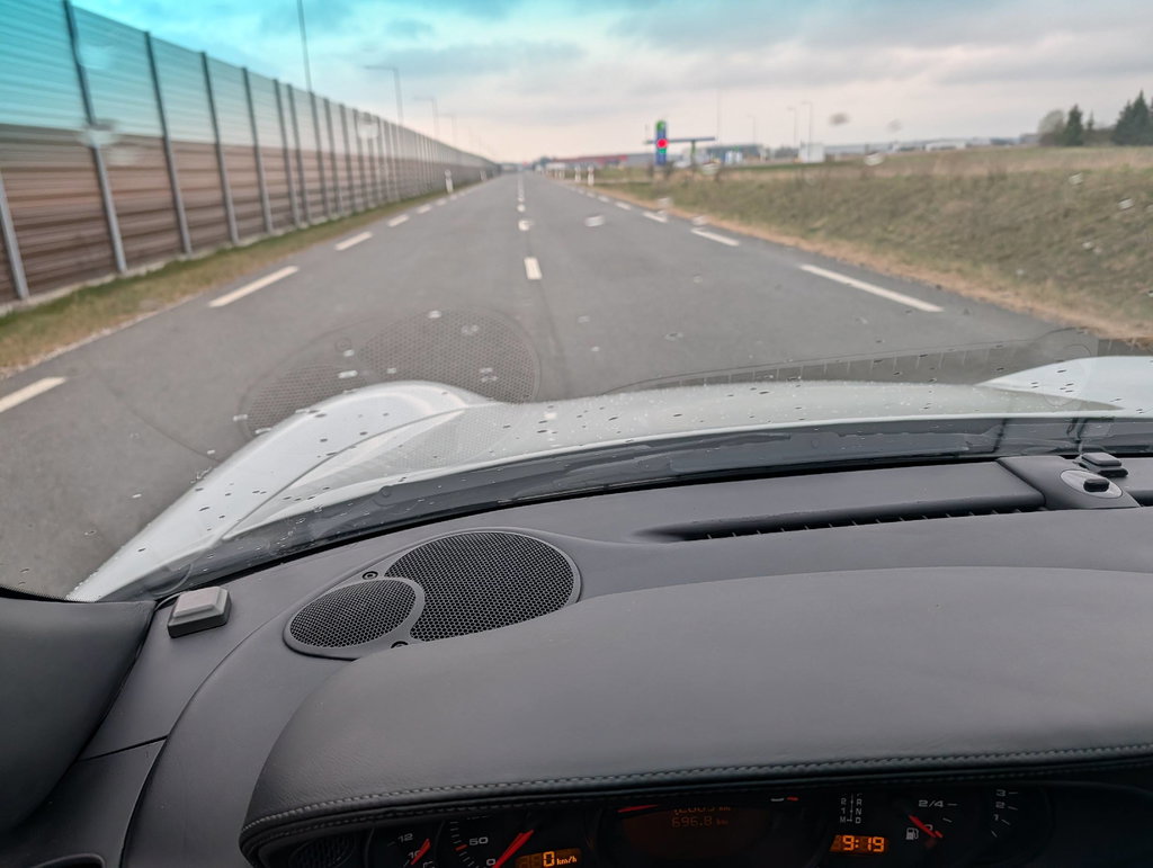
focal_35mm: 24
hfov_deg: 71.5
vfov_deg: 56.9
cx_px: 576
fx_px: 801
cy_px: 434
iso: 156
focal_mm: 6.9
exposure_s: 1/451
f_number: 1.68
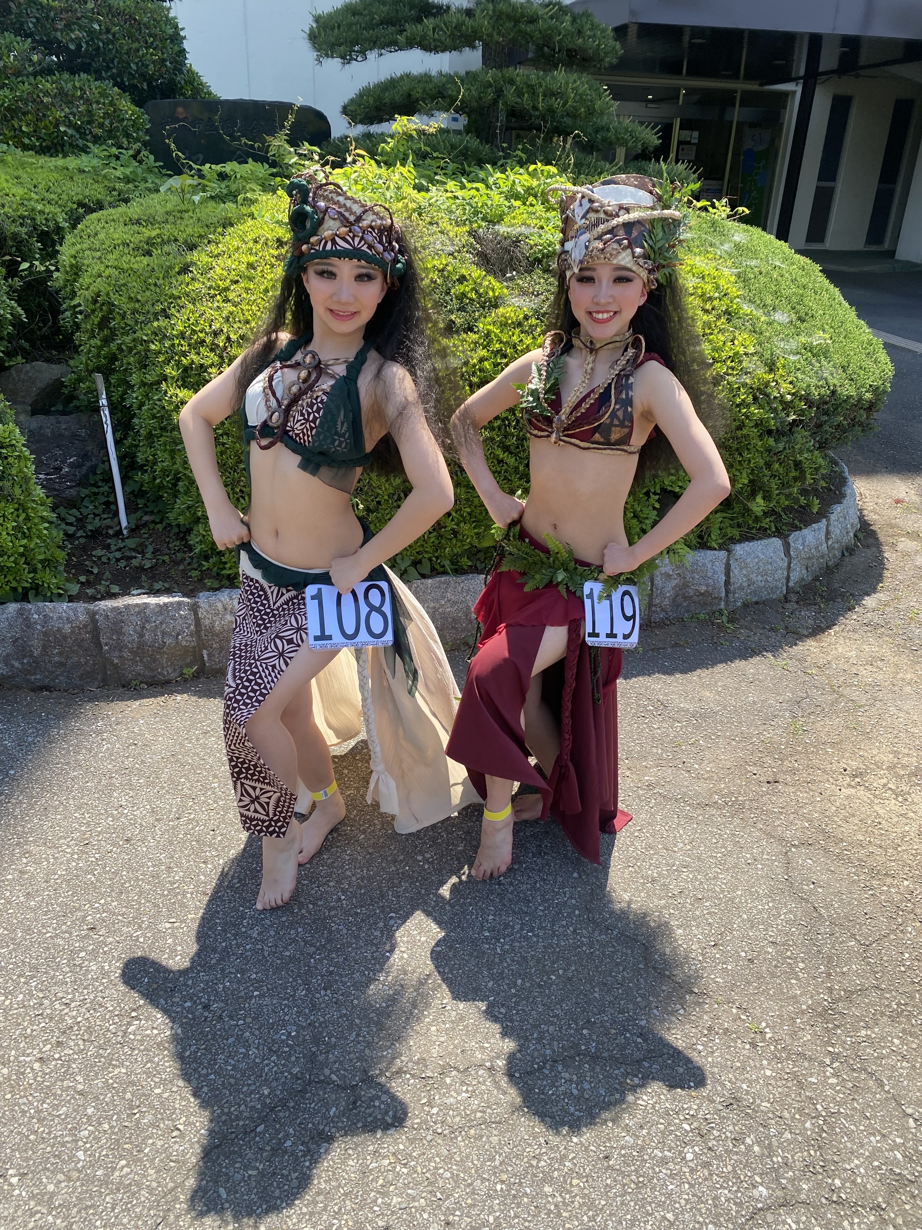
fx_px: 923
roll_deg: -2.5
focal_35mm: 26
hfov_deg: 53.1
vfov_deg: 67.3
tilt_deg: -24.4
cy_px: 615
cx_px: 461
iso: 32
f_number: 1.8
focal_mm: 4.25
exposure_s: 1/747
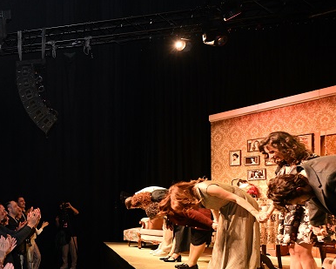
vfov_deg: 42.2
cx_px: -23
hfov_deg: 42.9
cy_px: 197
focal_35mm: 34
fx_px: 338
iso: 1600
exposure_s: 1/200
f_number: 3.5
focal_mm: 14
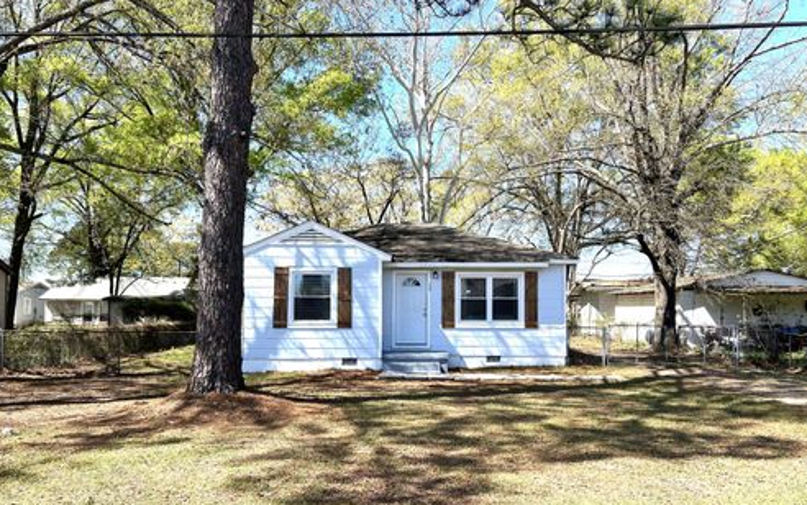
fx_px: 616
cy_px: 294
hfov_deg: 66.4
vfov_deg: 44.4
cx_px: 402
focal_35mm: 28
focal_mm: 5.7
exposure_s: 1/1972
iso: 50
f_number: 1.5
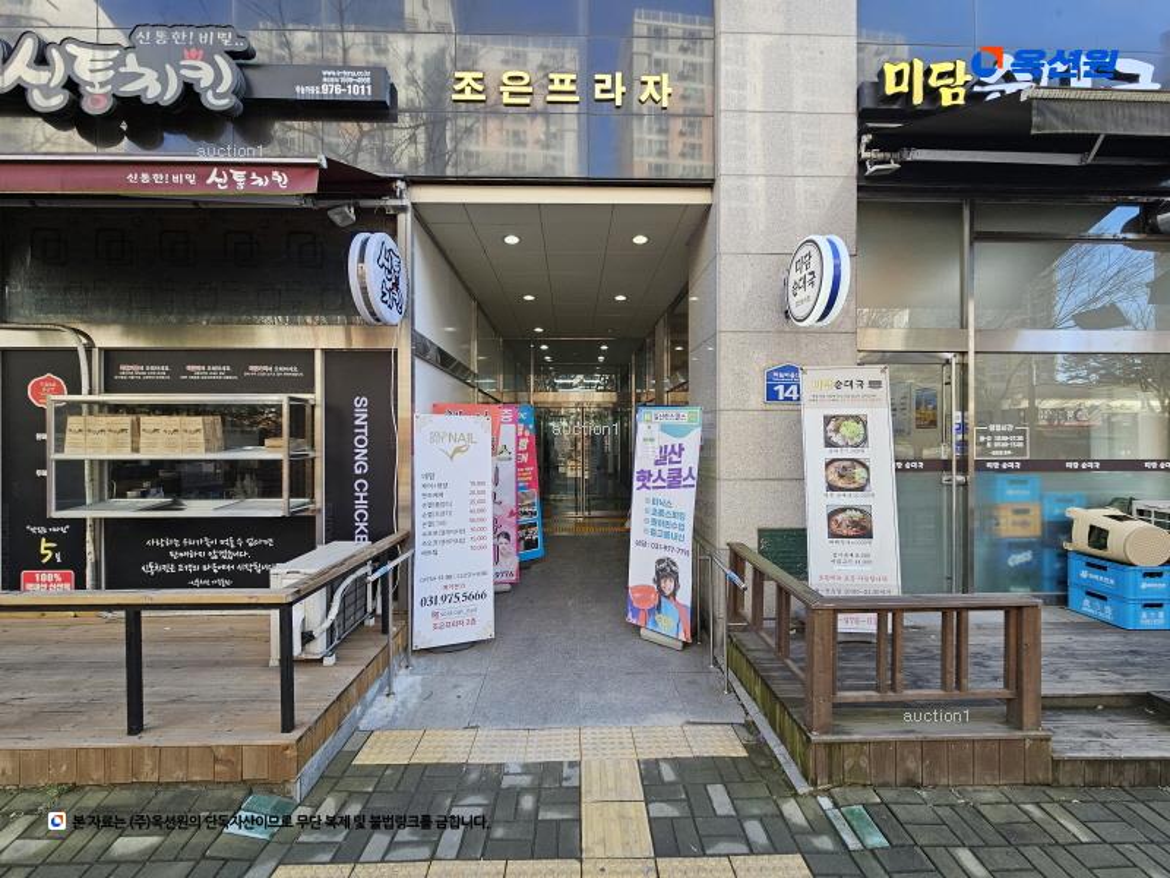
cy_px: 439
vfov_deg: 89.9
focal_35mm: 13
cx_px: 585
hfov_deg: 106.2
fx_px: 439
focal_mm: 2.2
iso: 50
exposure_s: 1/120
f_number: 2.2
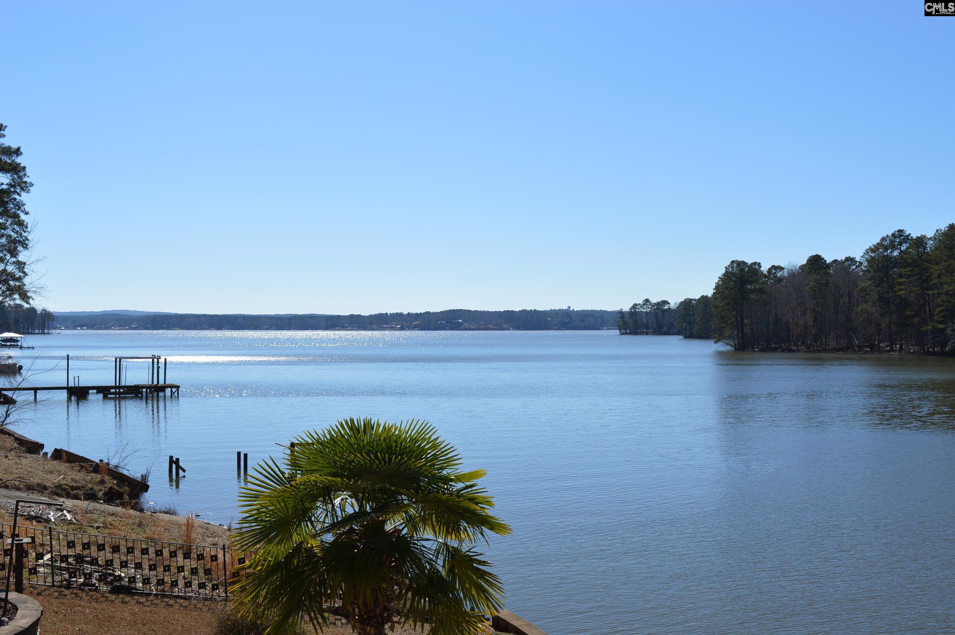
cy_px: 318
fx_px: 1034
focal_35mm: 39
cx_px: 478
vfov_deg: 34.1
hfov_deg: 49.6
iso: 100
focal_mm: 26
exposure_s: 1/400
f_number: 10
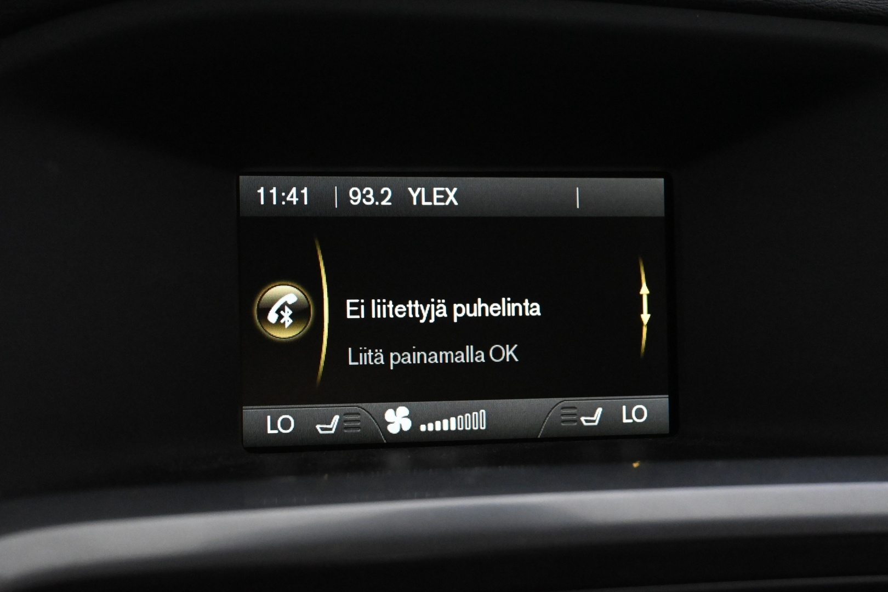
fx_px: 1591
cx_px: 444
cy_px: 296
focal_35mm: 64
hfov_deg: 31.2
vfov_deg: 21.1
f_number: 6
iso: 6400
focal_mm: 43
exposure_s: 1/60
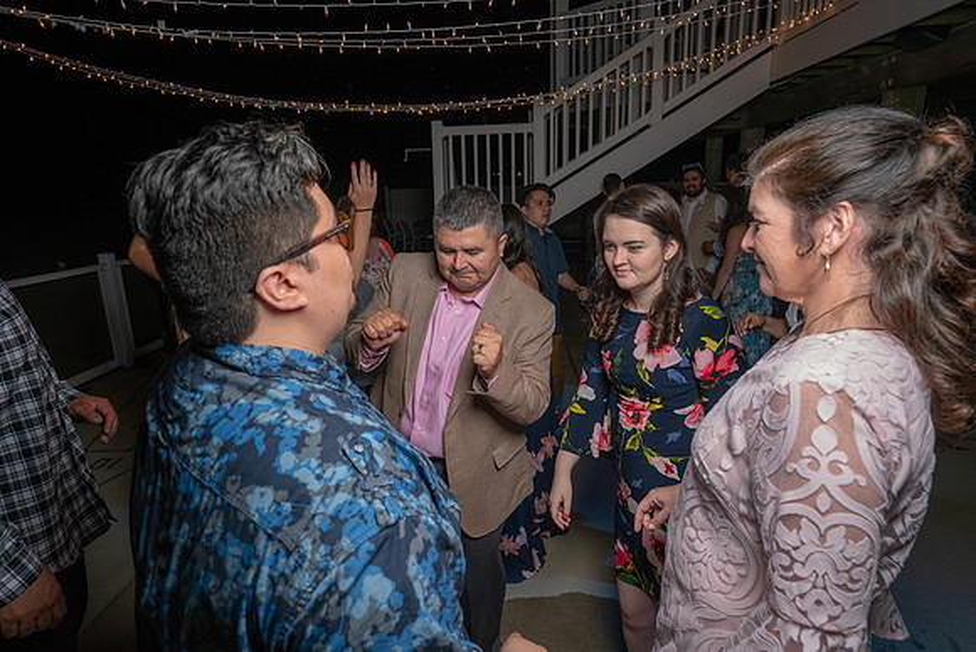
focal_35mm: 21
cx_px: 488
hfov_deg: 81.2
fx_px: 569
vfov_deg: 59.5
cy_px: 326
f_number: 5.6
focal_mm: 21
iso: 2000
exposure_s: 1/250
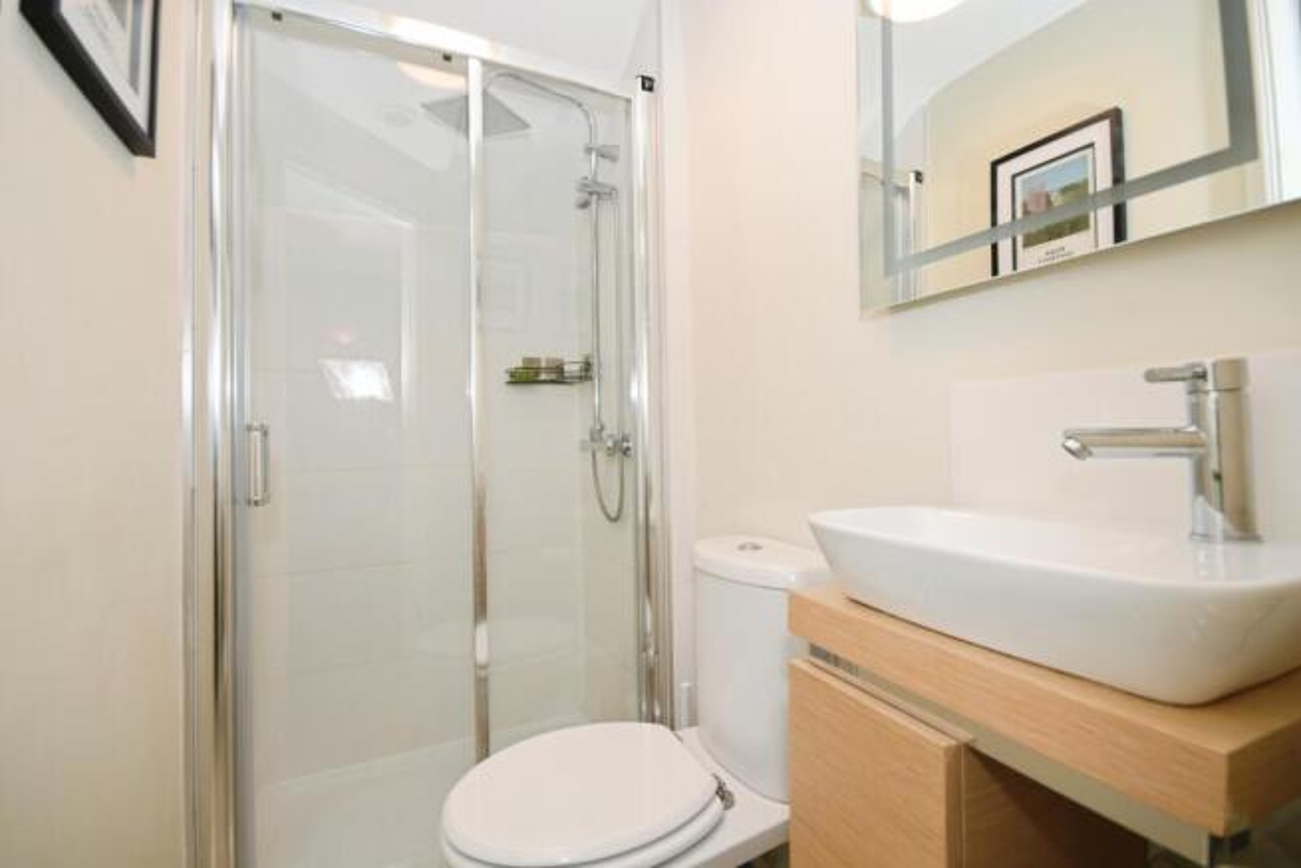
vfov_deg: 77.4
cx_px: 650
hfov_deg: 100.4
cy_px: 434
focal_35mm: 15
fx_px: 542
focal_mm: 10
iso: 400
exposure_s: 1/60
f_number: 8
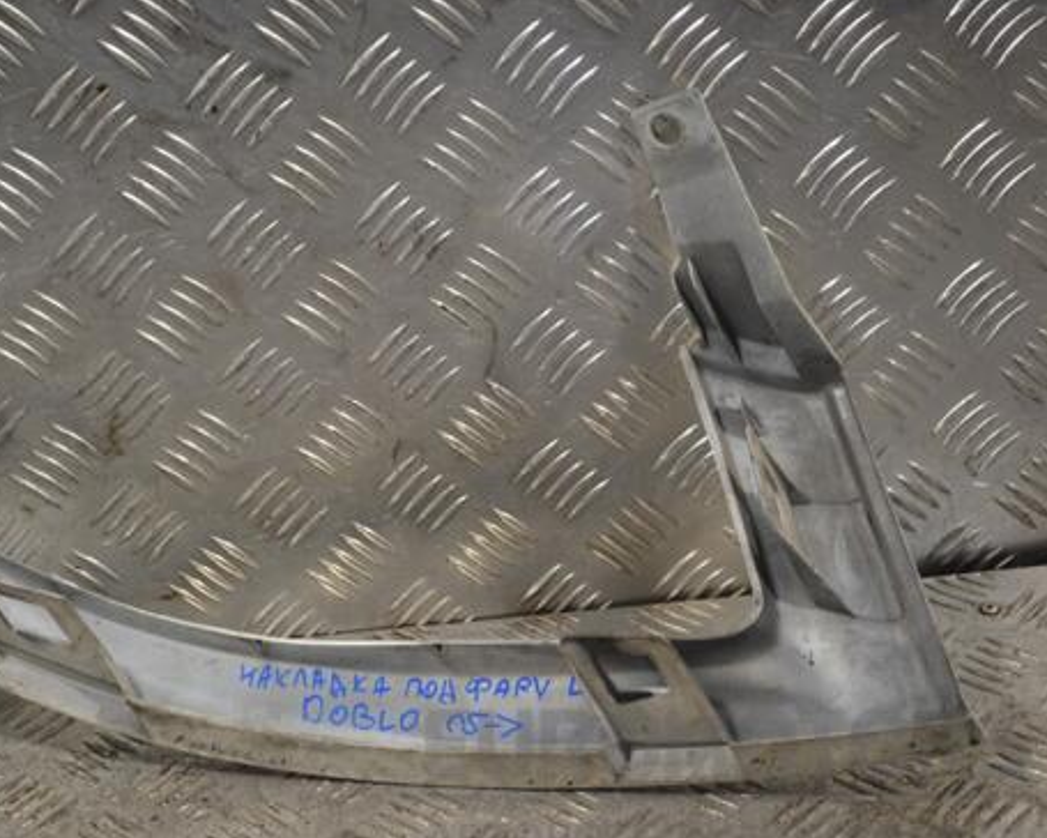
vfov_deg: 18.4
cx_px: 382
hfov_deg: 22.8
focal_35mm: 84
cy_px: 437
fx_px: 2591
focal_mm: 45
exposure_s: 1/100
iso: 400
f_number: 5.3
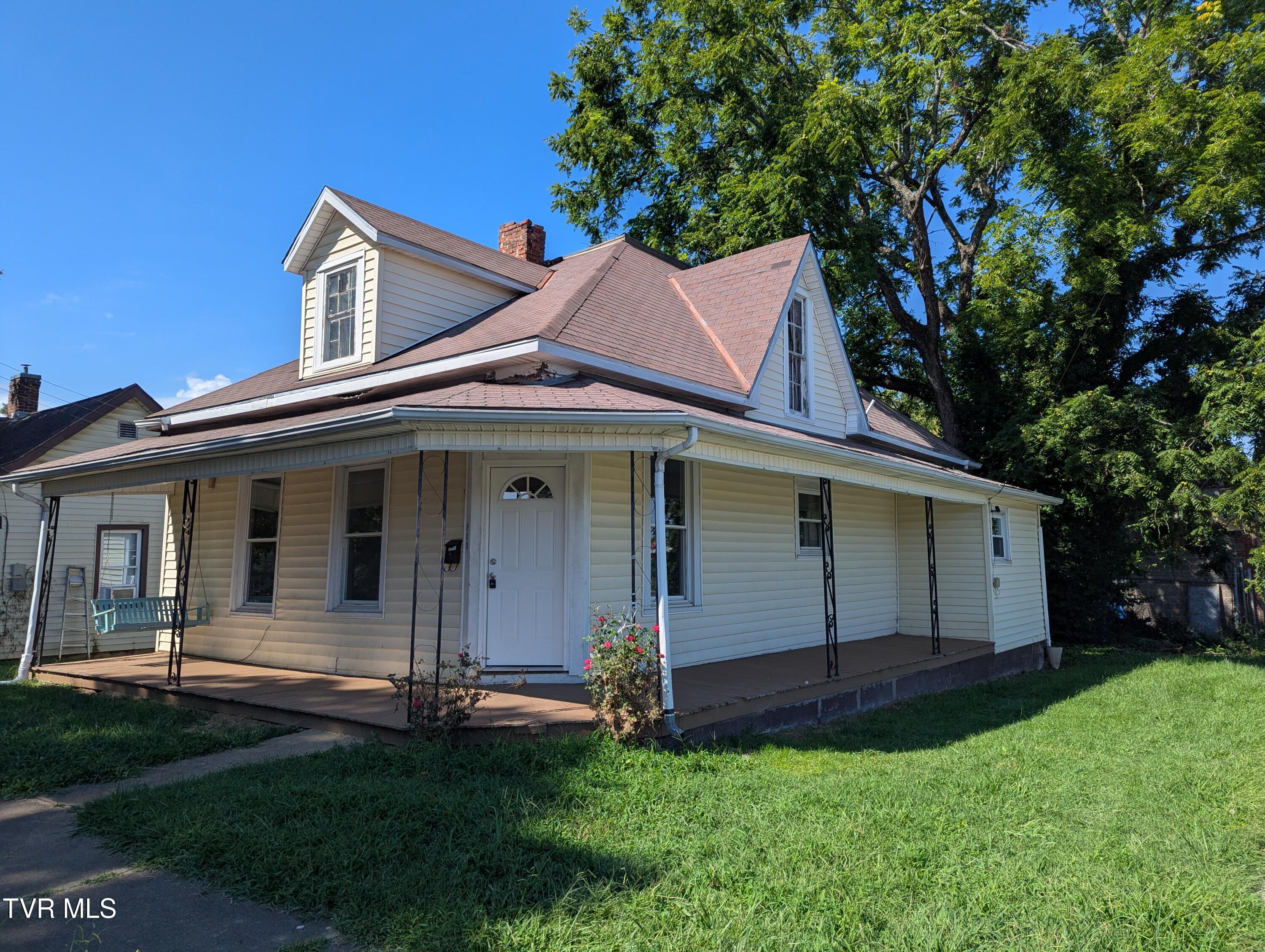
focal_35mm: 24
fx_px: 878
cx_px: 632
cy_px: 476
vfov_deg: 56.9
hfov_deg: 71.5
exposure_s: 1/1919
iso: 42
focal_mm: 6.81
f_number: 1.85
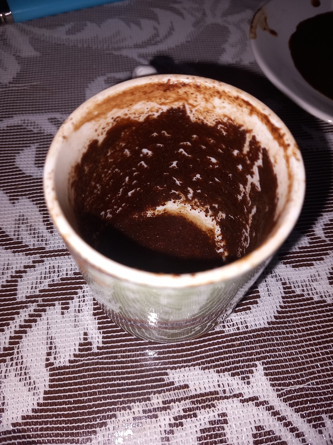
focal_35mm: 27
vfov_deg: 65.3
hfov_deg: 51.4
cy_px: 222
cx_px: 166
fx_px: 346
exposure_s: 1/100
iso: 32
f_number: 1.8
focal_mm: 4
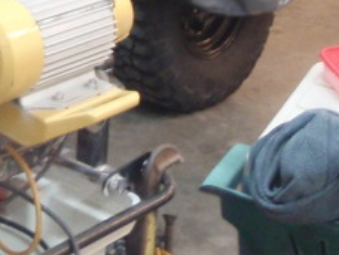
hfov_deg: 14.9
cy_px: -313
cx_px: -103
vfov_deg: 10.5
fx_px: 1234
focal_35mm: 126
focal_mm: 5
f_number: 3.5
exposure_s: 1/8
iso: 200
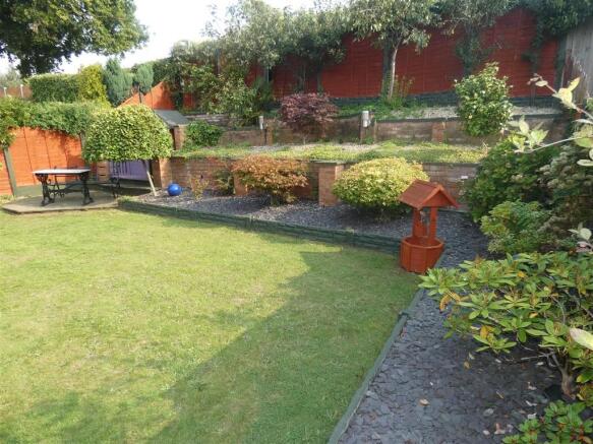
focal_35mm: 20
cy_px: 222
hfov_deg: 81.8
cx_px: 296
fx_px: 343
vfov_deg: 66.0
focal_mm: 3.6
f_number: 2.8
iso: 80
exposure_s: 1/400
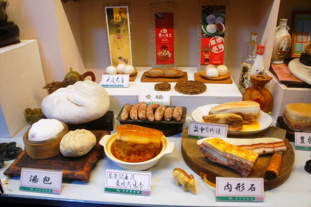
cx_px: 156
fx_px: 233
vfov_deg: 47.8
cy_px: 104
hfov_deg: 67.5
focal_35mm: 27
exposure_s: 1/160
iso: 1600
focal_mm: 18
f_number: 4
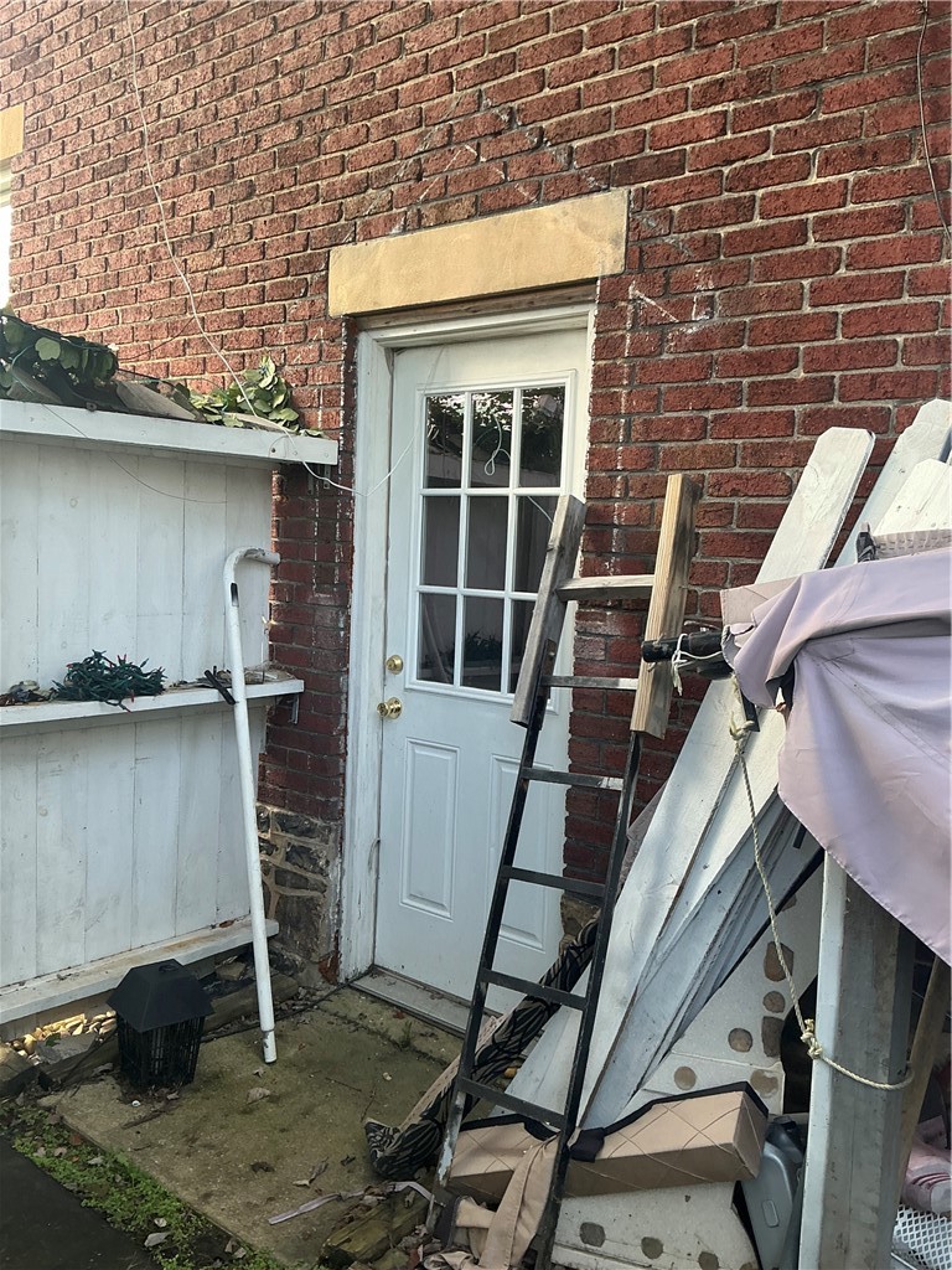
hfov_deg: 49.7
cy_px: 635
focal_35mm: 28
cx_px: 476
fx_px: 1027
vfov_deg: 63.4
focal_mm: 3
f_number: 1.8
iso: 32
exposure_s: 1/120
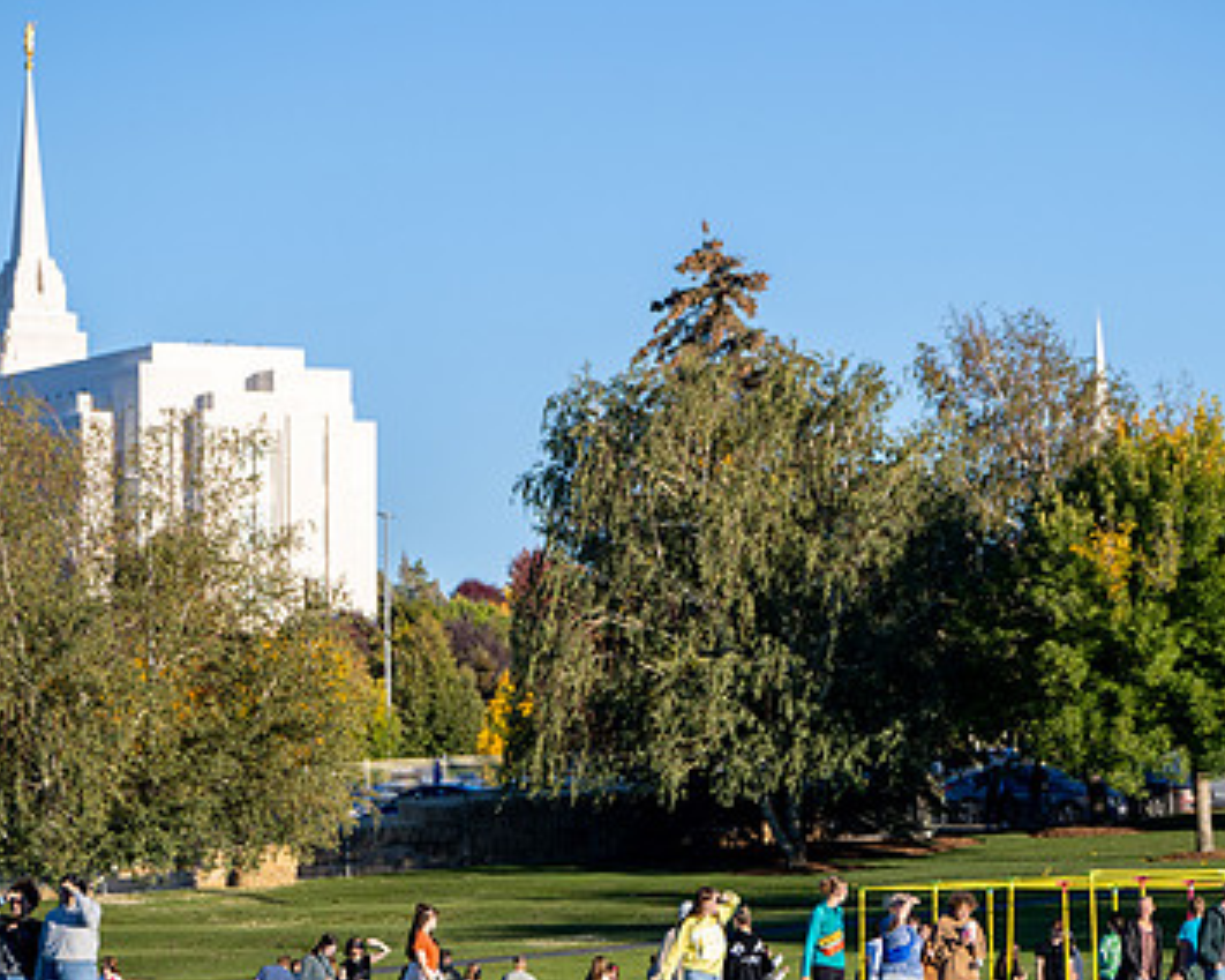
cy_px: 611
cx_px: 744
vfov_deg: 7.7
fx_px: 7249
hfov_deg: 9.7
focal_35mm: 200
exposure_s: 1/2000
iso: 160
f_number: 3.5
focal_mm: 130
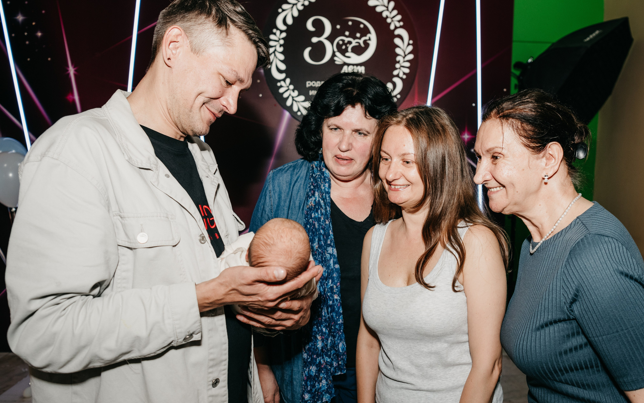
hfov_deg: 62.6
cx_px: 368
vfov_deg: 41.5
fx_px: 527
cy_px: 251
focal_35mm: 30
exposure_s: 1/160
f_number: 4
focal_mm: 24
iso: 320
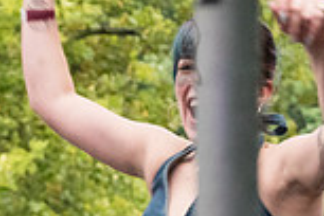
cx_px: -160
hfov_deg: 7.0
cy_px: 216
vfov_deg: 4.7
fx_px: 2601
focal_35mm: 289
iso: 5000
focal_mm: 60
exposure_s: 1/200
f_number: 3.5
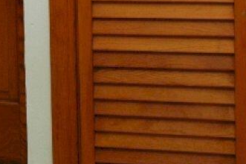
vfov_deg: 8.8
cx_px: -75
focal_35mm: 150
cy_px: -132
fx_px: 1024
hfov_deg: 13.2
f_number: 5.6
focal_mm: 22
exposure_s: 1/60
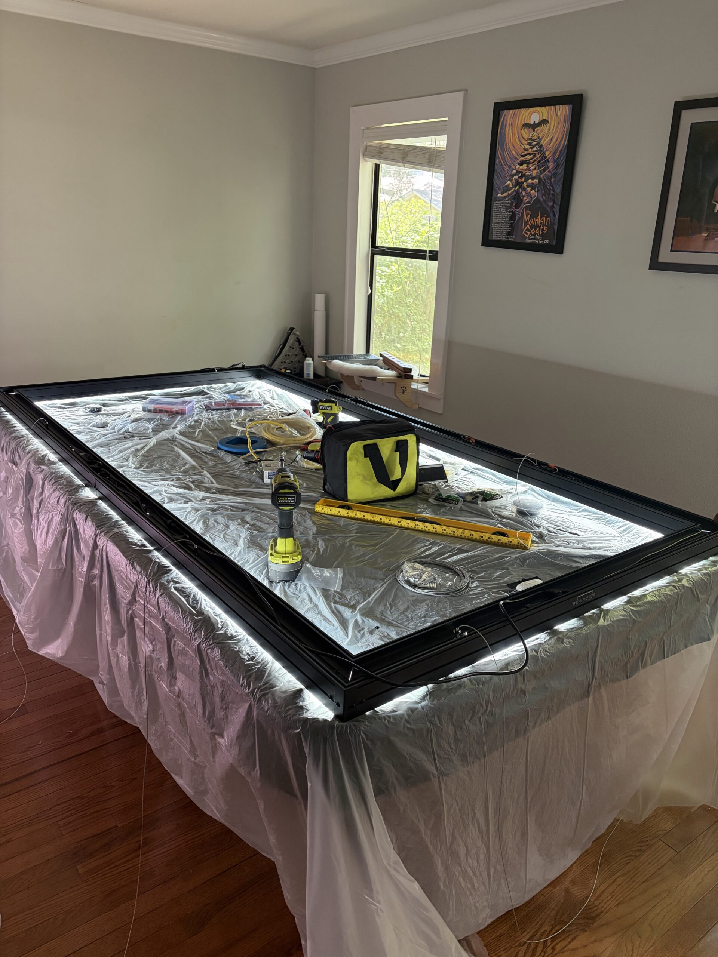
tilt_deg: -19.9
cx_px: 359
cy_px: 478
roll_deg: -3.1
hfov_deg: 53.1
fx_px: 719
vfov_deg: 67.3
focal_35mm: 26
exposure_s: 1/60
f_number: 1.6
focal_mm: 5.96
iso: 250
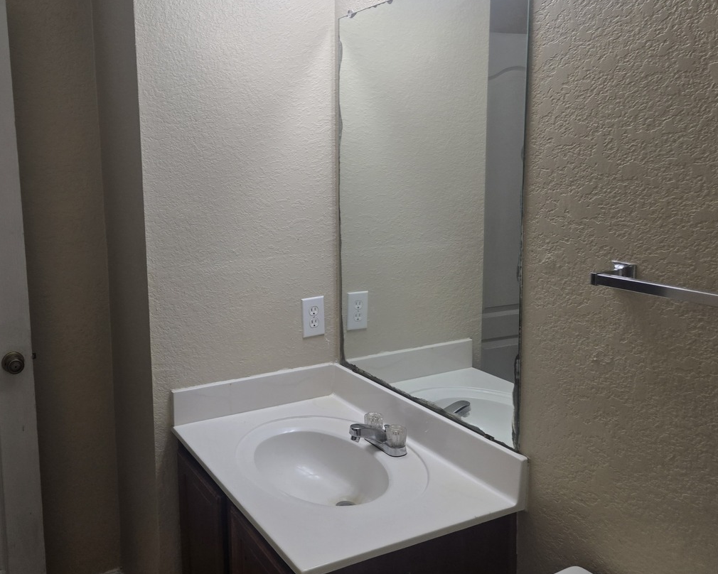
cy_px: 250
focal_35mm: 32
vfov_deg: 45.7
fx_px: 680
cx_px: 267
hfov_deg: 55.0
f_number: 1.8
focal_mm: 5.4
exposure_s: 1/120
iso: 64
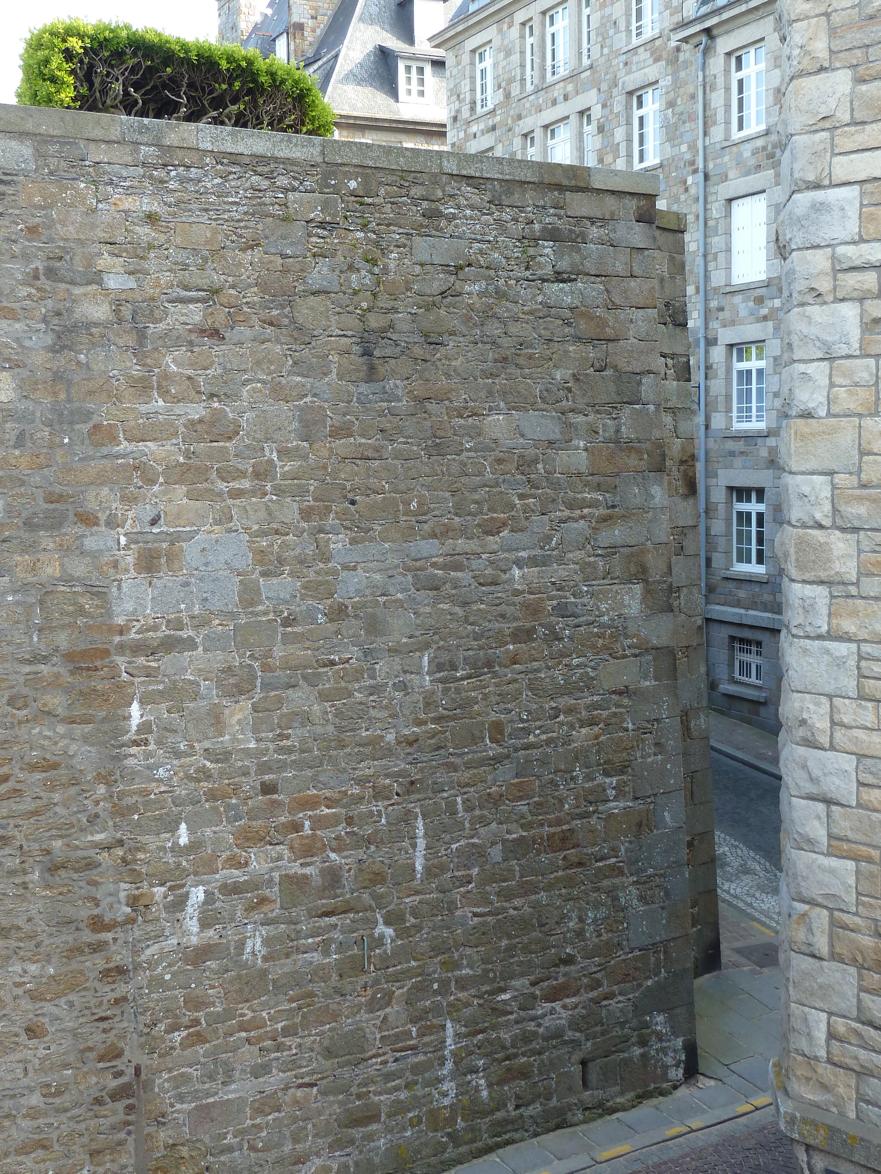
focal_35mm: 43
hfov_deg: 33.6
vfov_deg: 43.8
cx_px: 465
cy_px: 564
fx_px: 1459
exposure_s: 1/80
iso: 80
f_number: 3.5
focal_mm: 5.7
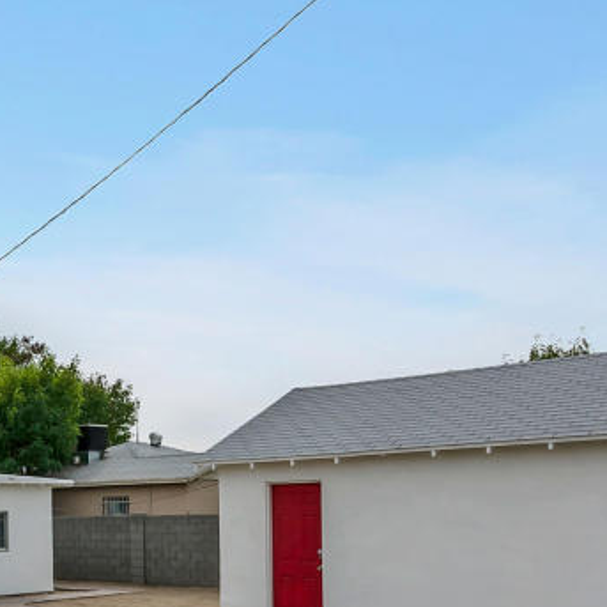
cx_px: 40
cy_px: 478
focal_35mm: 43
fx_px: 853
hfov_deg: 36.3
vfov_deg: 37.9
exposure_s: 1/500
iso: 250
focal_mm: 10
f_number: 11
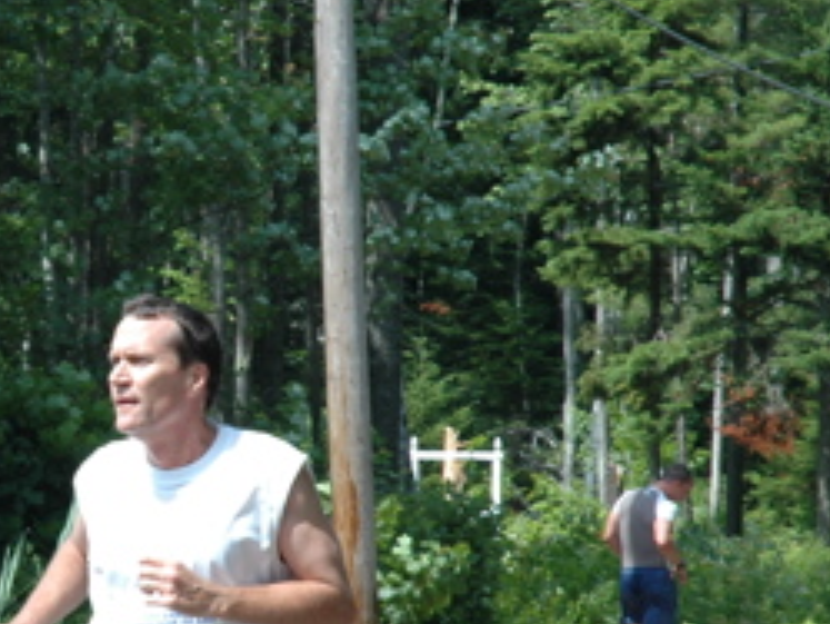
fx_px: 6213
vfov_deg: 5.7
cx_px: 67
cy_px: 399
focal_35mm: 259
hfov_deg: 7.6
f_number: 8
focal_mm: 70
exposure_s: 1/250
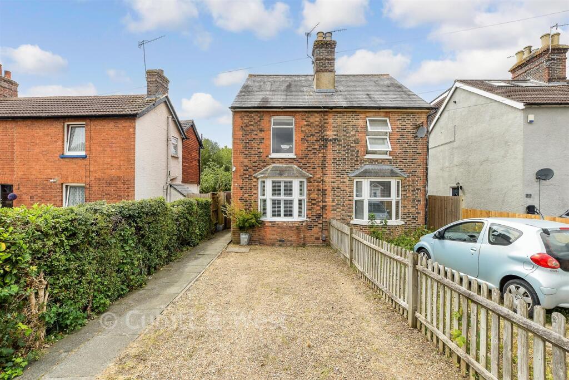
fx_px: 237
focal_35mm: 15
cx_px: 284
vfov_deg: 77.3
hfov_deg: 100.4
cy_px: 190
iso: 100
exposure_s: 1/30
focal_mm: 10
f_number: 11
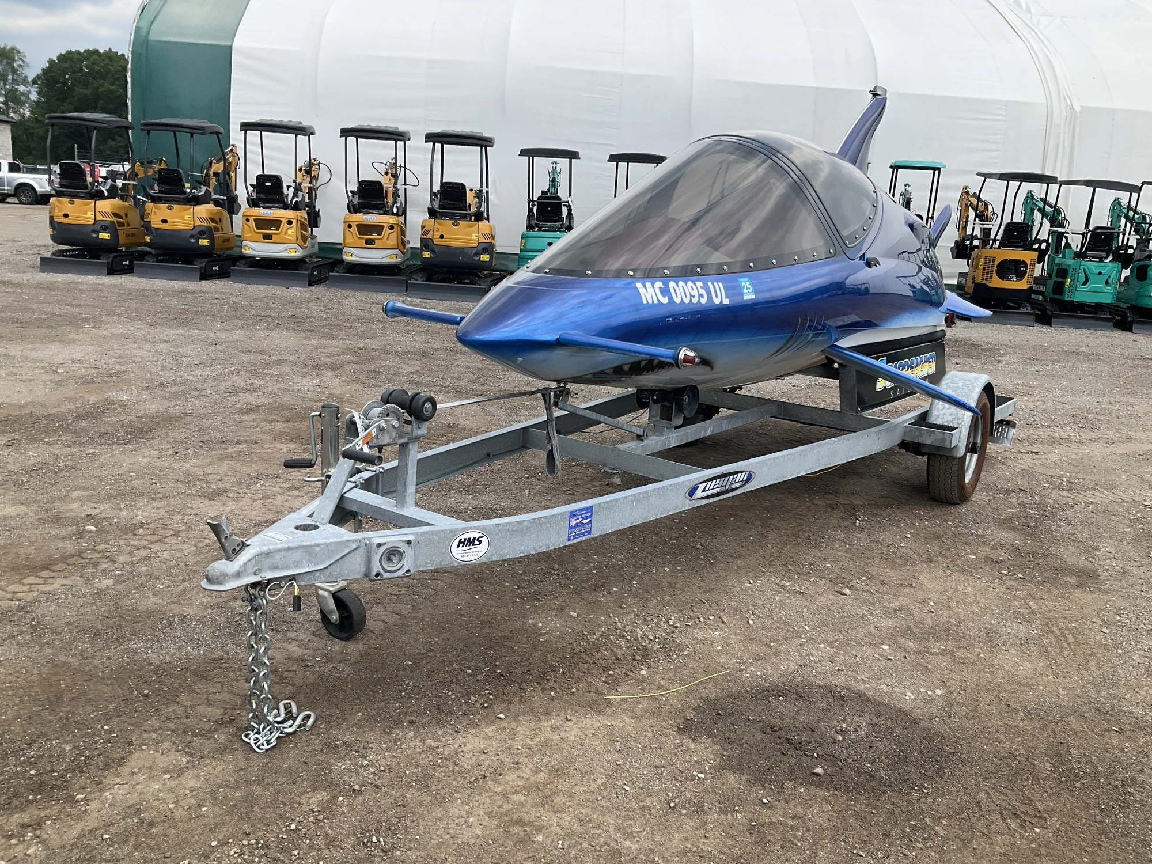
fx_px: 965
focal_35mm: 29
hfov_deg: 61.7
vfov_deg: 48.2
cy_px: 432
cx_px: 576
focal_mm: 3
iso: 25
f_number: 1.8
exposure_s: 1/883
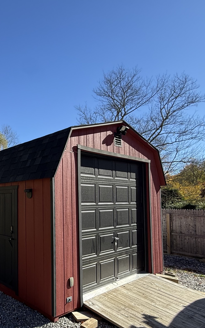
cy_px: 191
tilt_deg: +3.3
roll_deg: +0.2
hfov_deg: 42.6
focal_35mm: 25
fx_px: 223
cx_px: 1
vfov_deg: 72.0
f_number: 2.2
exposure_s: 1/619
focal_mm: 2.22
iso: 50
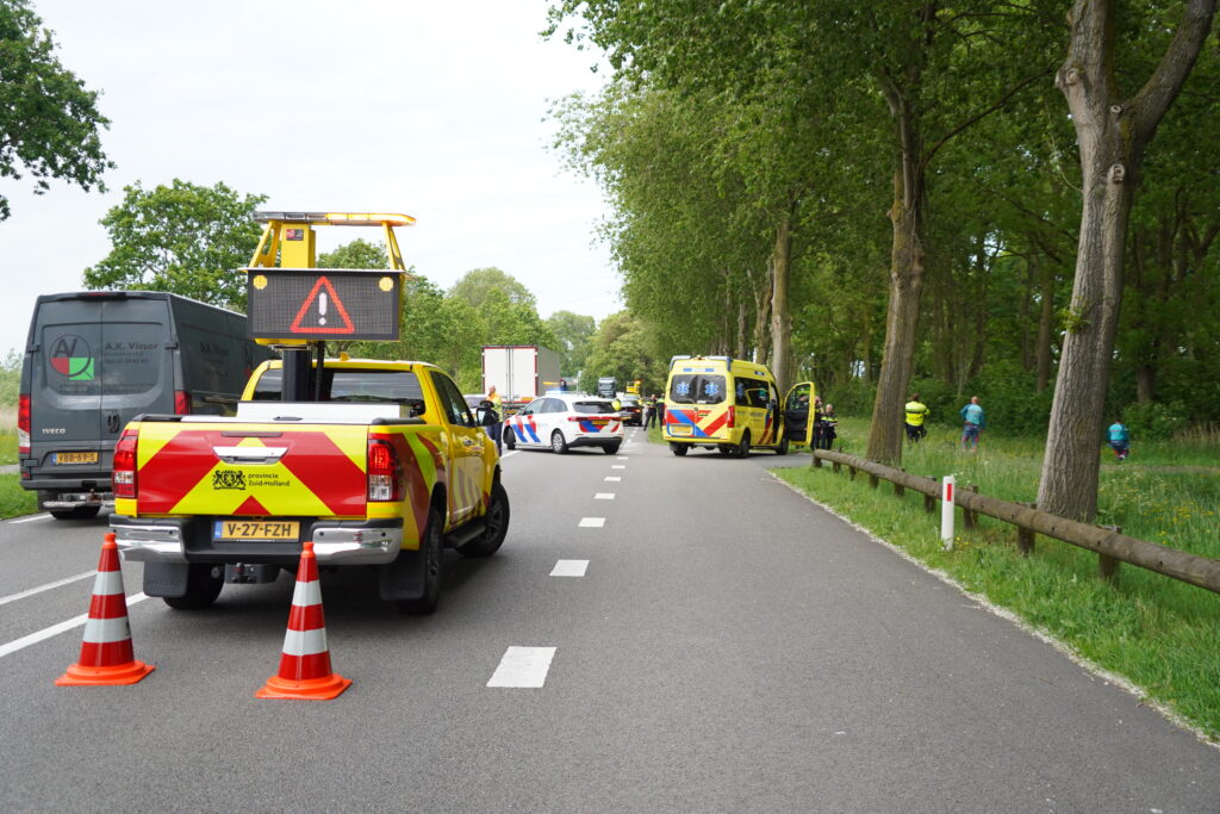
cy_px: 407
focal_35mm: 31
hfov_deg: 60.3
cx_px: 610
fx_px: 1051
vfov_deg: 42.3
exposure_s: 1/1250
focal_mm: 31
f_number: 4
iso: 1250
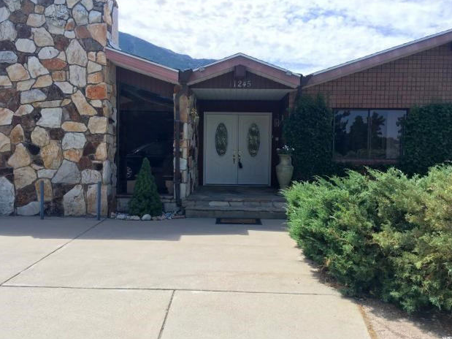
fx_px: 392
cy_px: 167
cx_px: 232
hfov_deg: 60.0
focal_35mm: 30
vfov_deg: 46.8
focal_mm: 4.15
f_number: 2.2
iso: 25
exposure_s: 1/680
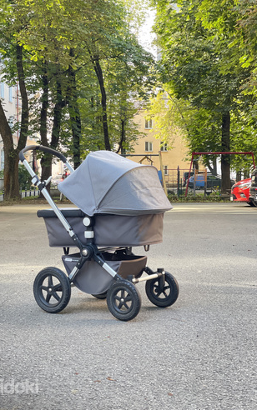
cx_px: 112
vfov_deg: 36.3
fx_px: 627
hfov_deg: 23.2
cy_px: 207
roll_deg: +0.9
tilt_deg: -1.8
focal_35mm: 56
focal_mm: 6
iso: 200
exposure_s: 1/122
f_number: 2
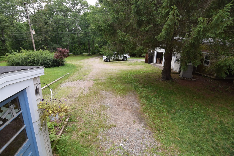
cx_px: 117
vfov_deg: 69.7
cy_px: 78
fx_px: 112
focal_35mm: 17
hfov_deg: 92.4
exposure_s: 1/125
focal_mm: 11.5
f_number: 5.6
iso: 200
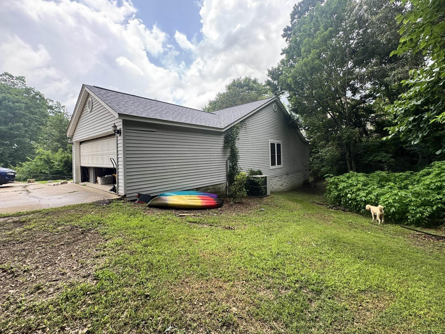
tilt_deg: -0.5
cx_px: 237
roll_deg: +1.4
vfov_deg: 81.7
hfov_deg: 98.0
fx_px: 193
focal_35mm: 15
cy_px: 156
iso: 40
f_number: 2.2
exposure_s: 1/237
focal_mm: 2.22
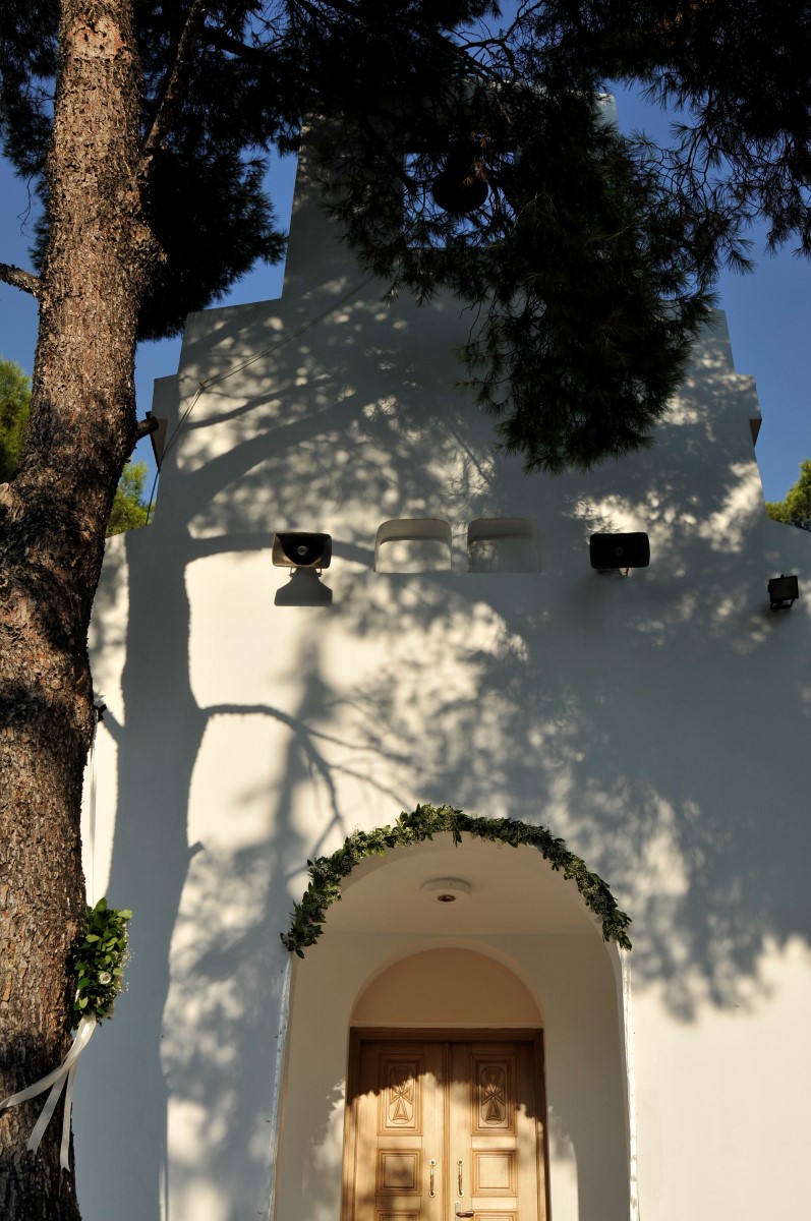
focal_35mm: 36
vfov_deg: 53.2
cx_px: 406
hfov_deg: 36.8
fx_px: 1220
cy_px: 610
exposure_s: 1/2000
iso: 200
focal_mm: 24
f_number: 5
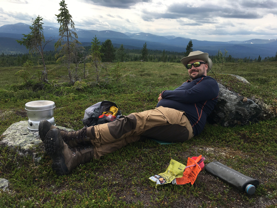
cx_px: 138
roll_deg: -3.4
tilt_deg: -14.2
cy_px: 104
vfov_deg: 48.2
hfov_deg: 61.7
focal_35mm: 29
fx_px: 232
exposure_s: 1/1202
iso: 25
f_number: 2.2
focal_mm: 4.15
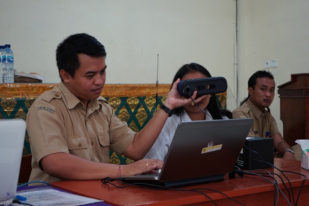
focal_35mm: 59
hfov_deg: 33.9
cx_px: 154
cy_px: 103
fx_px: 506
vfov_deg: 23.0
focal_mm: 59
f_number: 5
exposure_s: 1/5
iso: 320
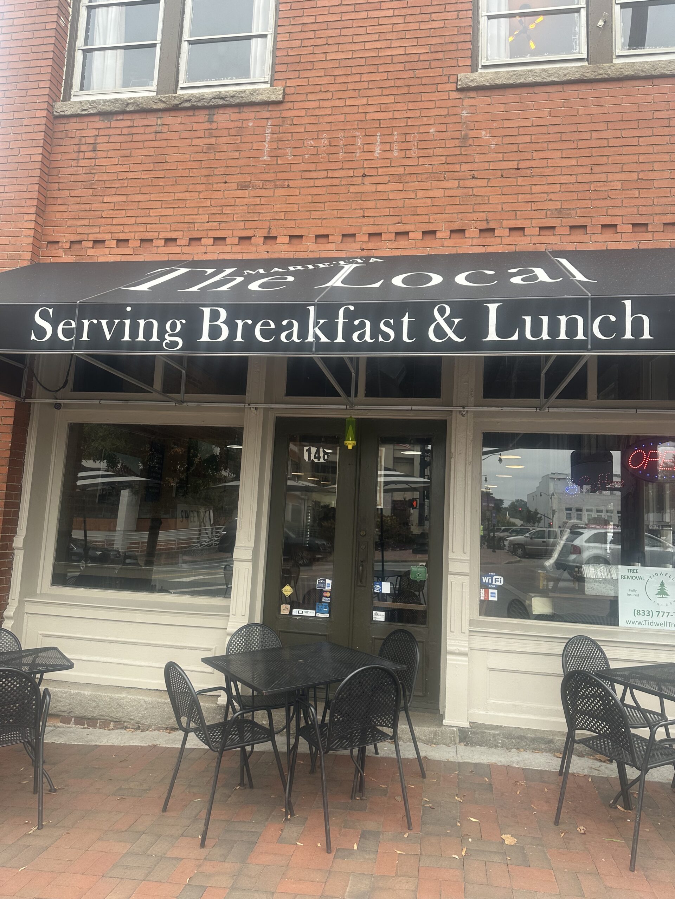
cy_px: 450
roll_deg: -3.0
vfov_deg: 71.6
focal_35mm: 24
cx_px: 338
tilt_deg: +7.6
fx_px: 624
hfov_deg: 56.8
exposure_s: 1/462
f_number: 1.78
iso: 80
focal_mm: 6.86
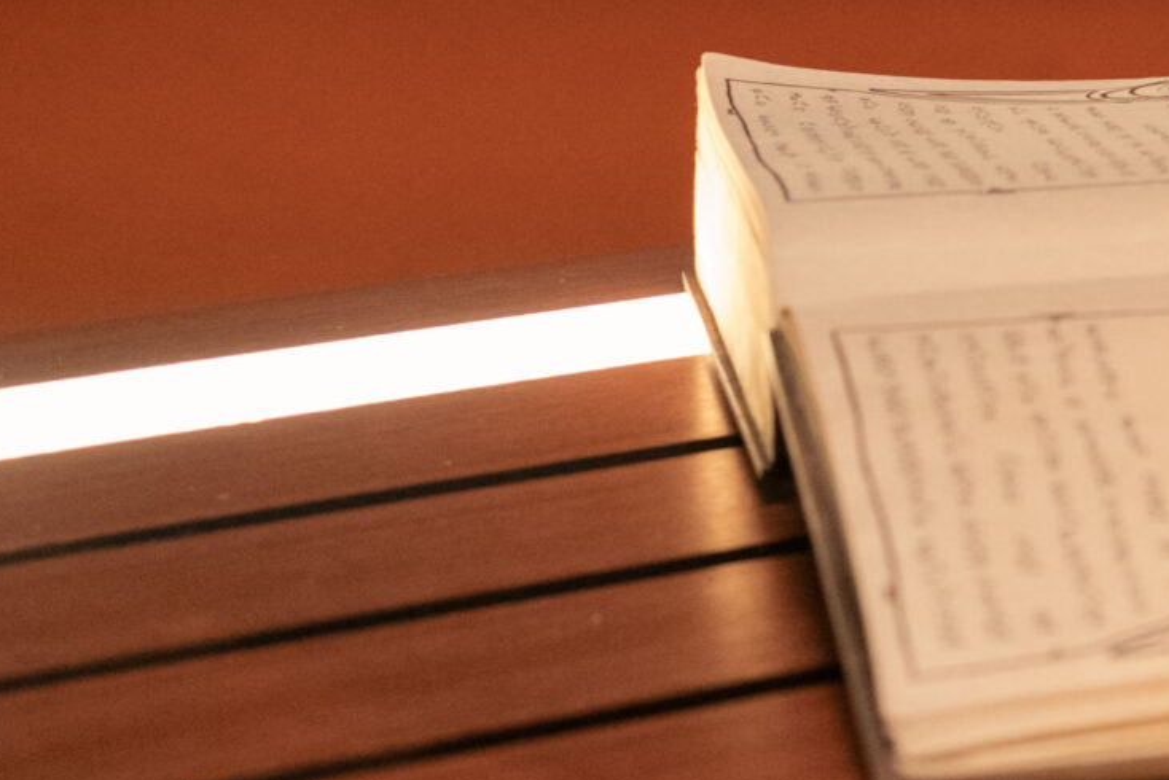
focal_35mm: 122
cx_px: 1773
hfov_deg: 15.4
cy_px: -322
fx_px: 3963
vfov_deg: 10.9
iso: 5000
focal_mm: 35
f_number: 2.2
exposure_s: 1/200
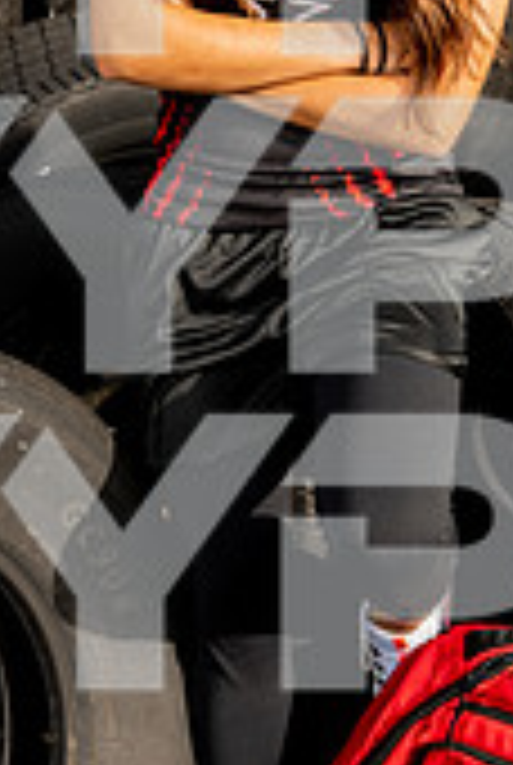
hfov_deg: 18.5
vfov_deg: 27.1
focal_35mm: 74
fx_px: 1575
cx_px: 238
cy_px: 238
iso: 100
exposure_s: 1/250
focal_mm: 28
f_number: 5.6
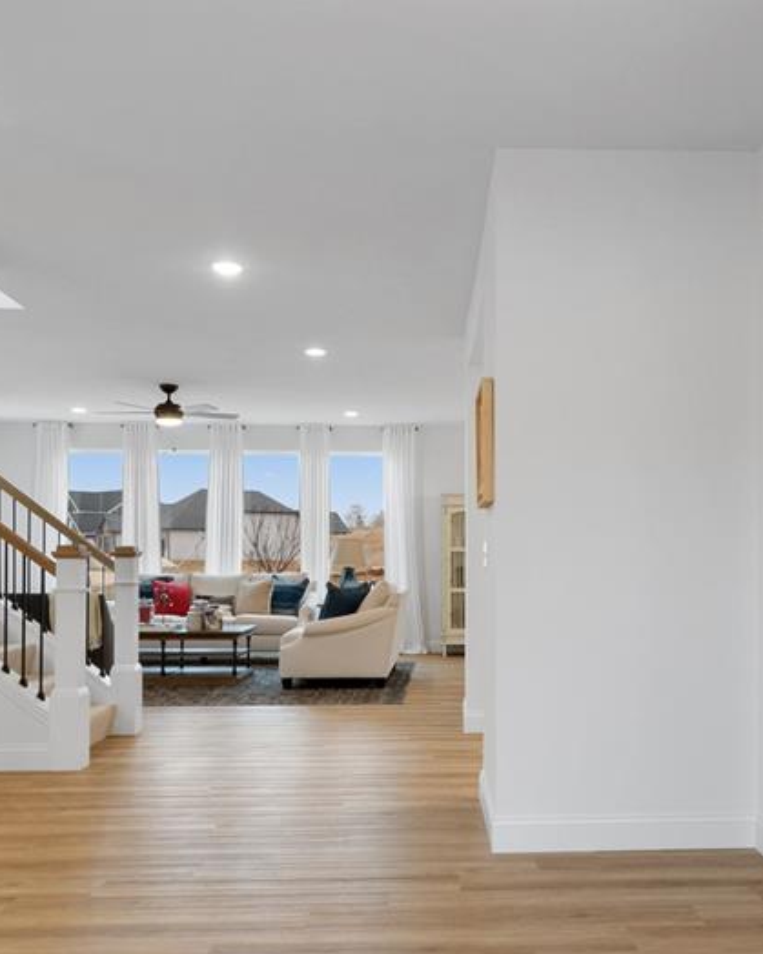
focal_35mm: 33
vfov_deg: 53.9
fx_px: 932
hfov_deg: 44.1
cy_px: 561
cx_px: 484
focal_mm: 9
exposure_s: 1/6
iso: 400
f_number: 8
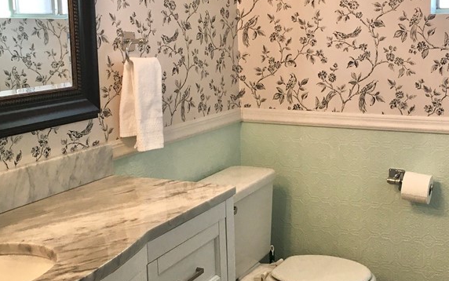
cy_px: 122
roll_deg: +1.1
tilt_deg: -7.0
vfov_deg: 23.6
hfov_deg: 36.8
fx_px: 673
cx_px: 261
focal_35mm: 55
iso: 25
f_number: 2.2
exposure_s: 1/30
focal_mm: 4.15
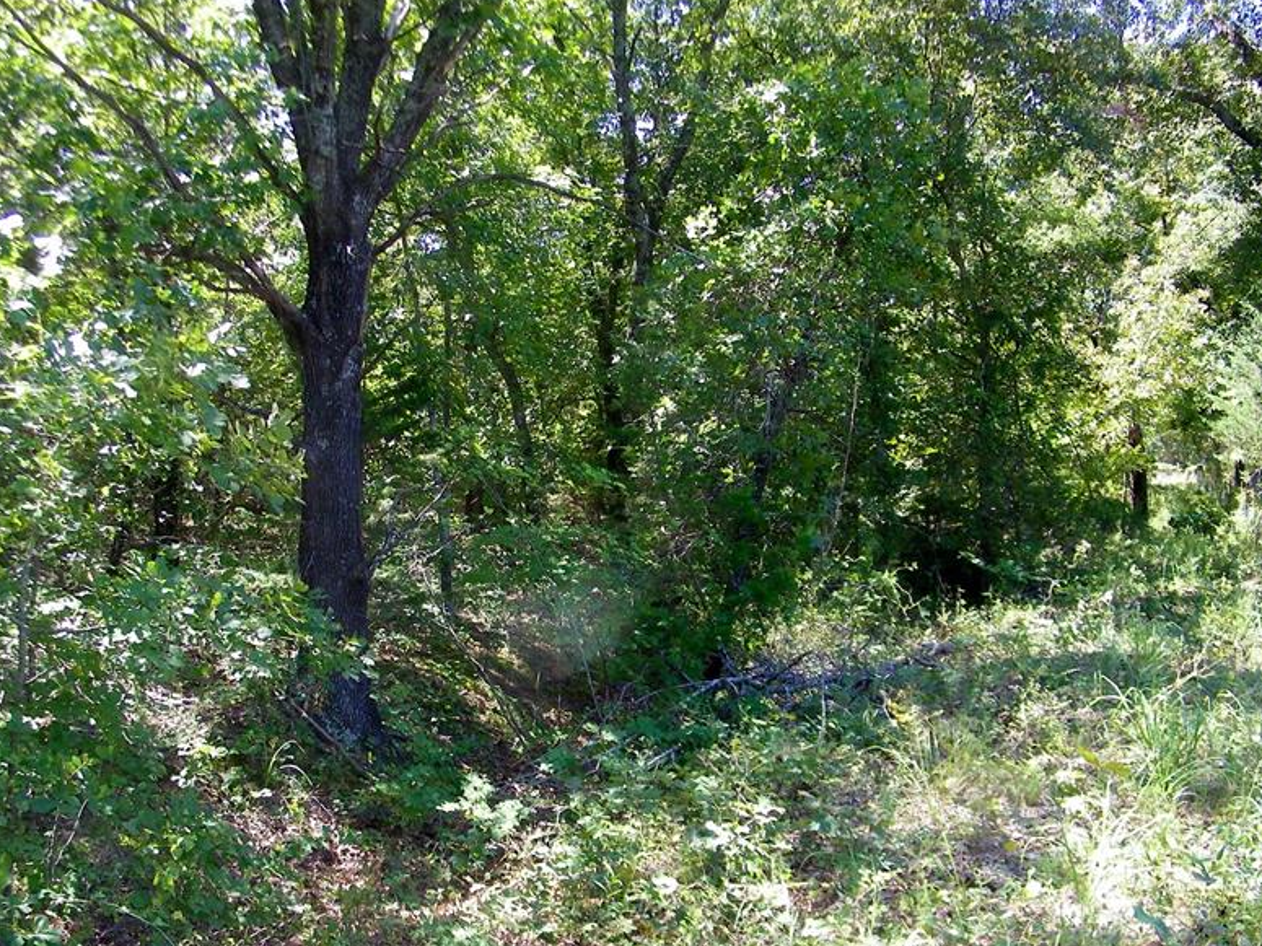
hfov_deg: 50.1
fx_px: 1349
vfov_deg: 38.4
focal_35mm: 37
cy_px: 591
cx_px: 583
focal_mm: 5
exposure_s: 1/100
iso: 80
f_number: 3.5
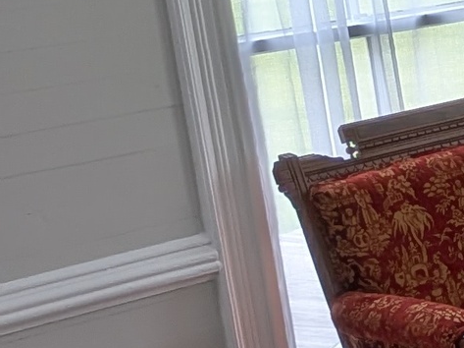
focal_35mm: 156
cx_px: 1504
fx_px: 2089
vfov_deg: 9.5
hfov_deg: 9.3
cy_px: 288
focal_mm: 4.53
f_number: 1.7
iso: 29
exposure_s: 1/114
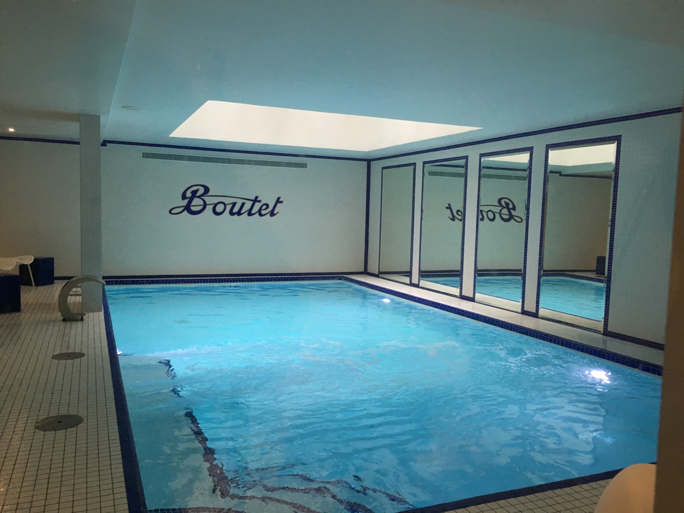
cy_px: 256
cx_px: 342
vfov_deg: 48.2
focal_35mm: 29
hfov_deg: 61.7
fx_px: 573
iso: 100
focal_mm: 4.15
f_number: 2.2
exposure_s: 1/33
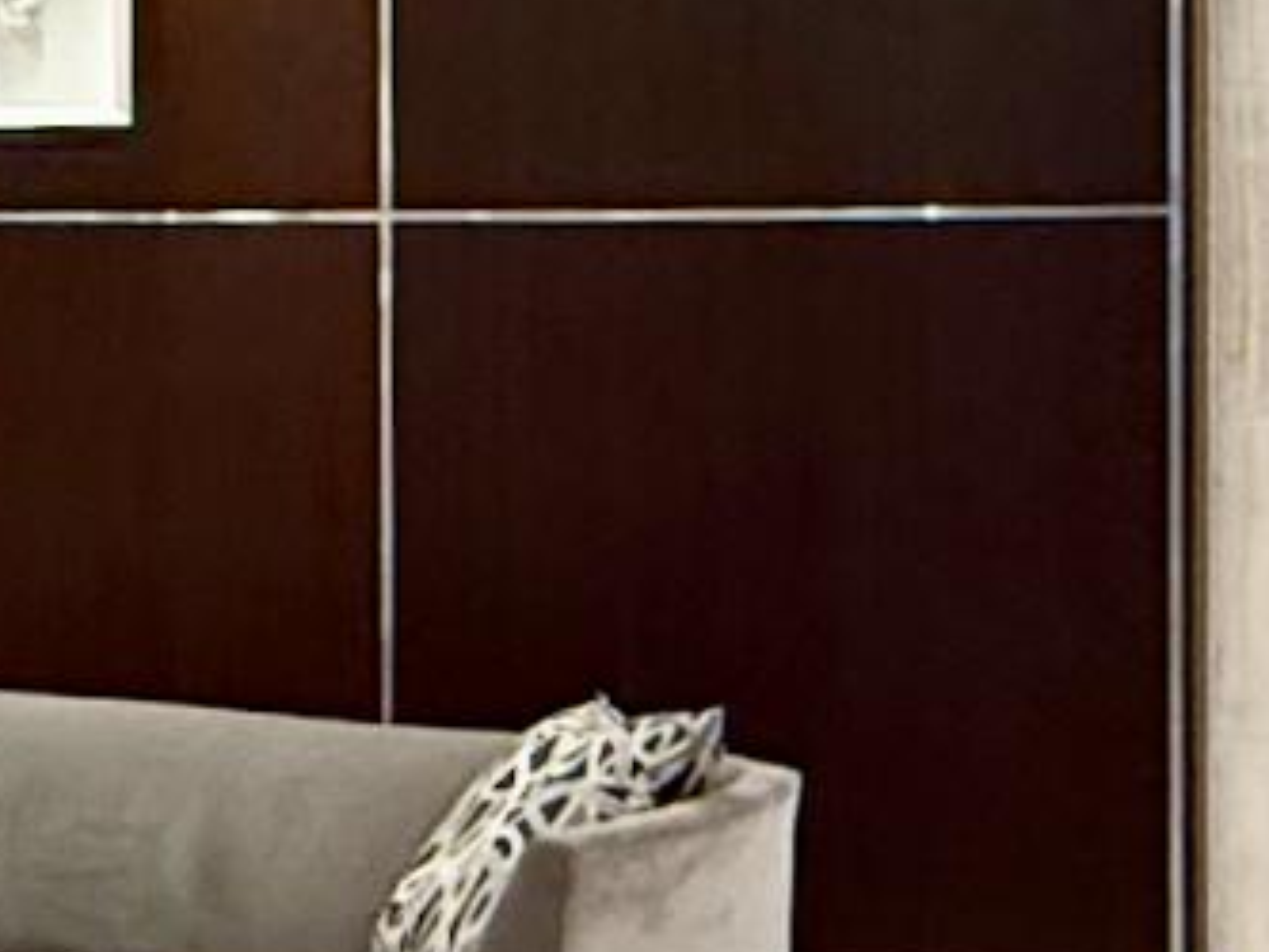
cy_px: 457
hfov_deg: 21.5
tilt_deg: -2.3
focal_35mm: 86
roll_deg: +0.9
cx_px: -149
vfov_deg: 17.2
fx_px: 3154
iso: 640
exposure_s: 1/60
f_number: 2.2
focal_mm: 2.22
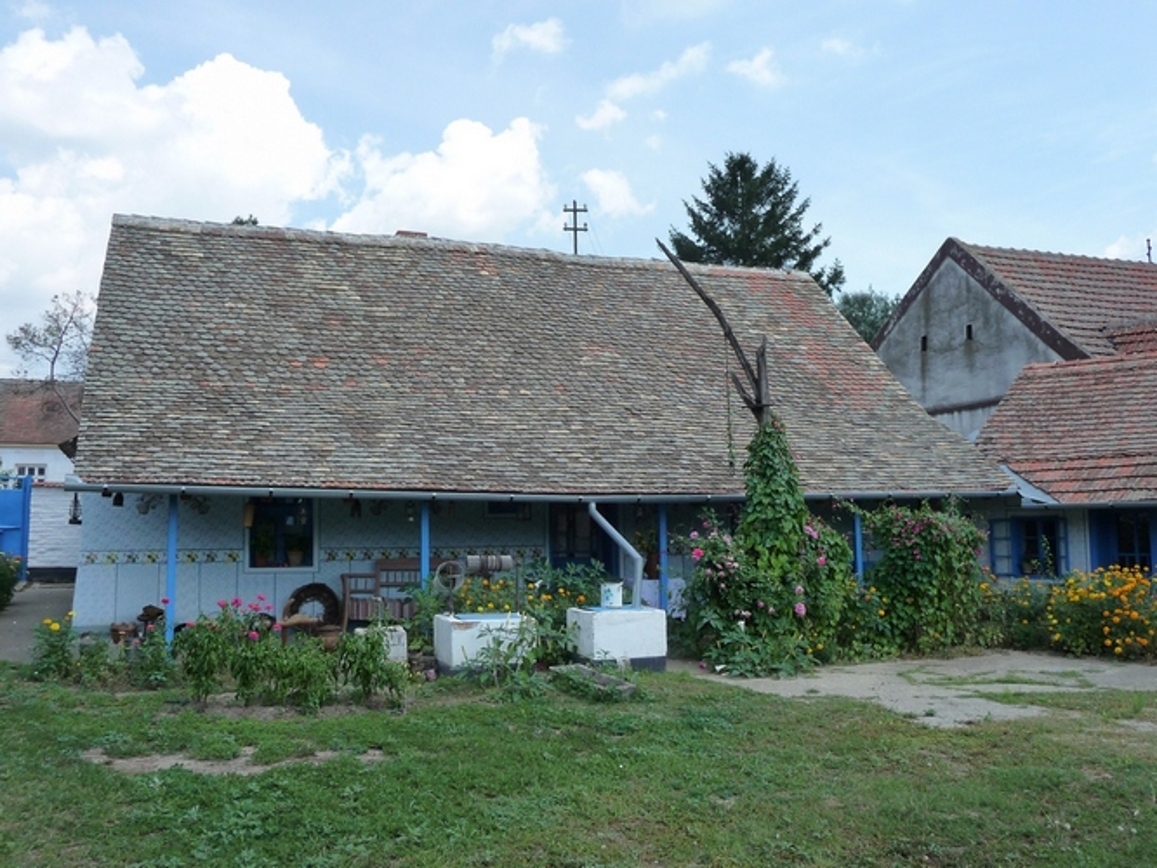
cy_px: 434
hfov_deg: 56.8
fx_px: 1070
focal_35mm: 32
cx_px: 578
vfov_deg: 44.2
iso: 160
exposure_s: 1/640
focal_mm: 5.3
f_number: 3.5
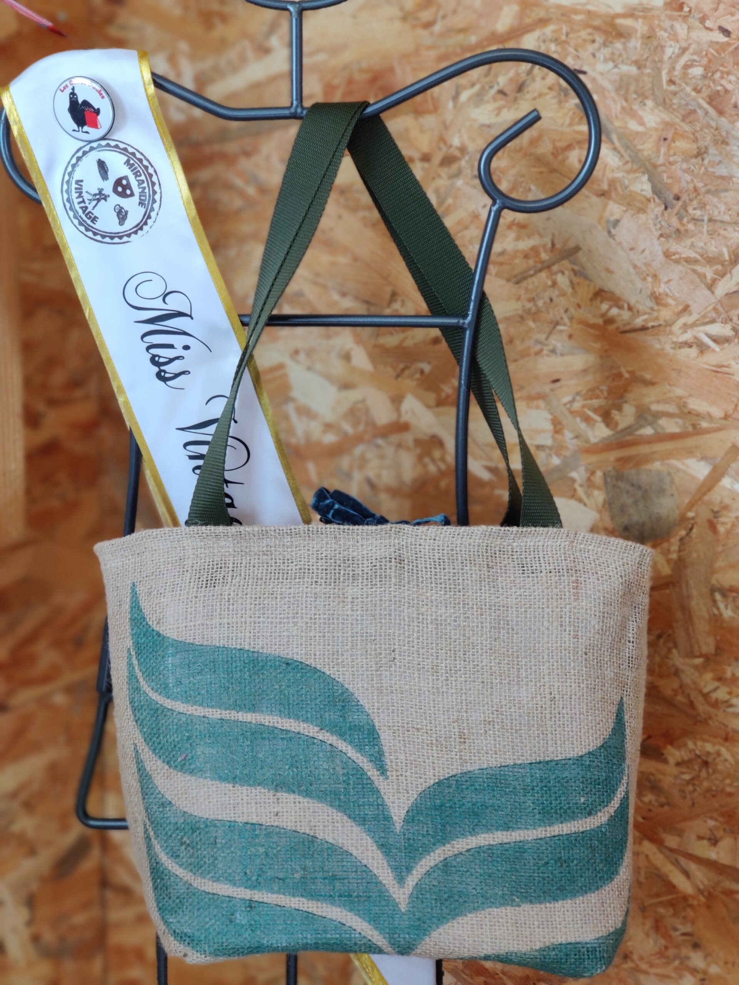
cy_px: 492
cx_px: 370
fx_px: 2106
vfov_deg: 26.3
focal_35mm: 74
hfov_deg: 19.9
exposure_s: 1/50
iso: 1000
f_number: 2.44
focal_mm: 6.95
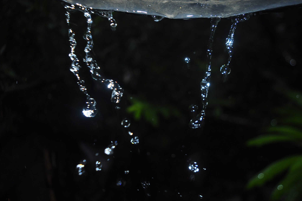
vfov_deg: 39.9
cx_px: 151
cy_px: 100
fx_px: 276
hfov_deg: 57.3
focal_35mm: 33
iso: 320
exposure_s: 1/100
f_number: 3.8
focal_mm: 22
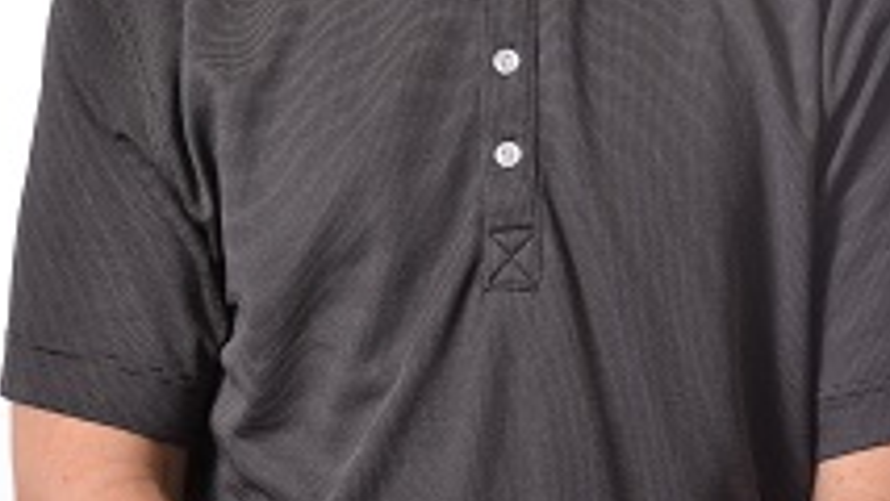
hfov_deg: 17.4
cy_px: 21
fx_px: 2904
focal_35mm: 123
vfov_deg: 9.8
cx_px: 487
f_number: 7.1
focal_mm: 40
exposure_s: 1/100
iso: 200
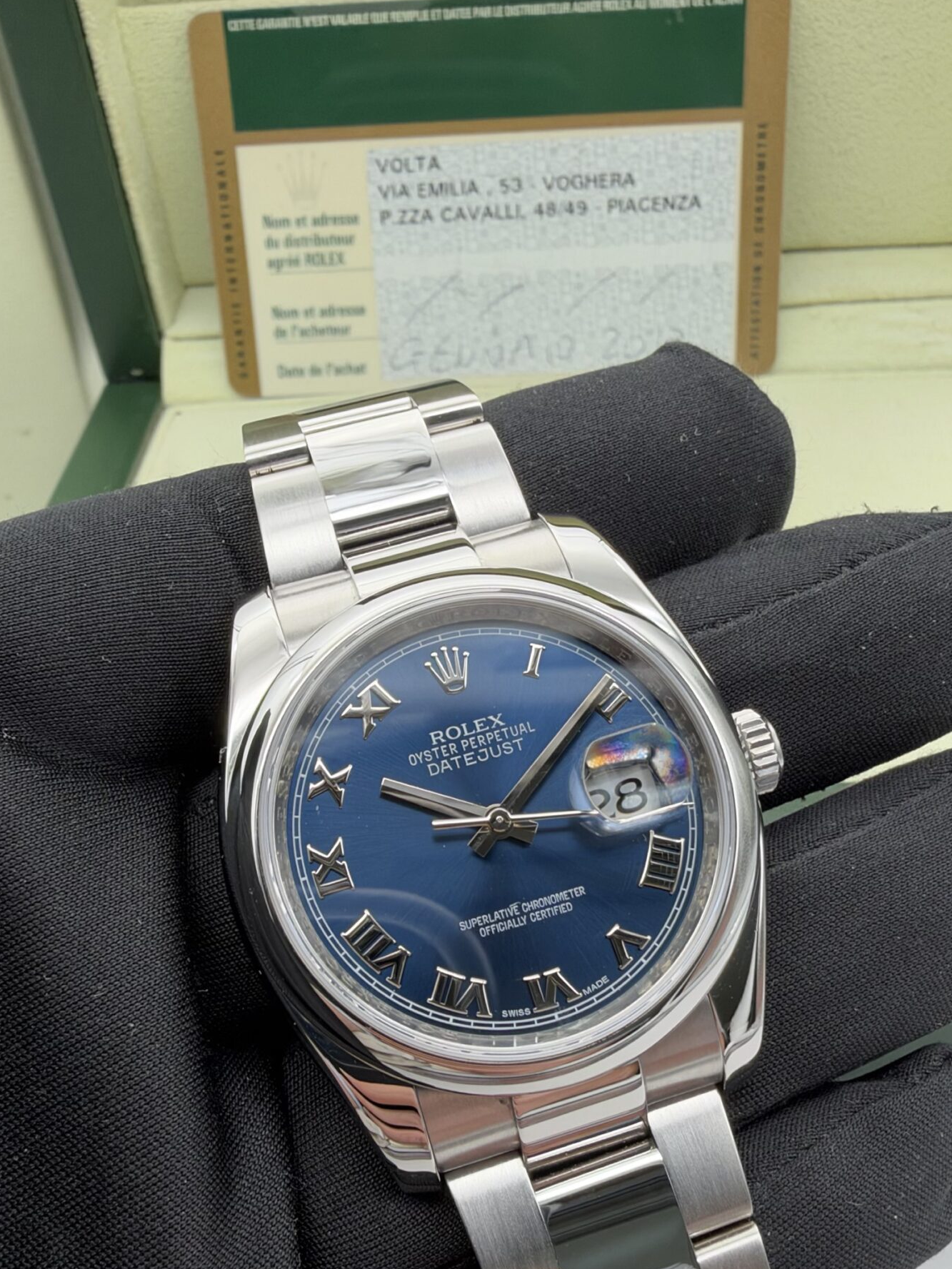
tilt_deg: -41.9
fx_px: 1320
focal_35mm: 36
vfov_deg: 50.3
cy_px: 861
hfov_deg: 39.6
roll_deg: +3.9
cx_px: 476
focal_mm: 2.22
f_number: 2.2
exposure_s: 1/121
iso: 50
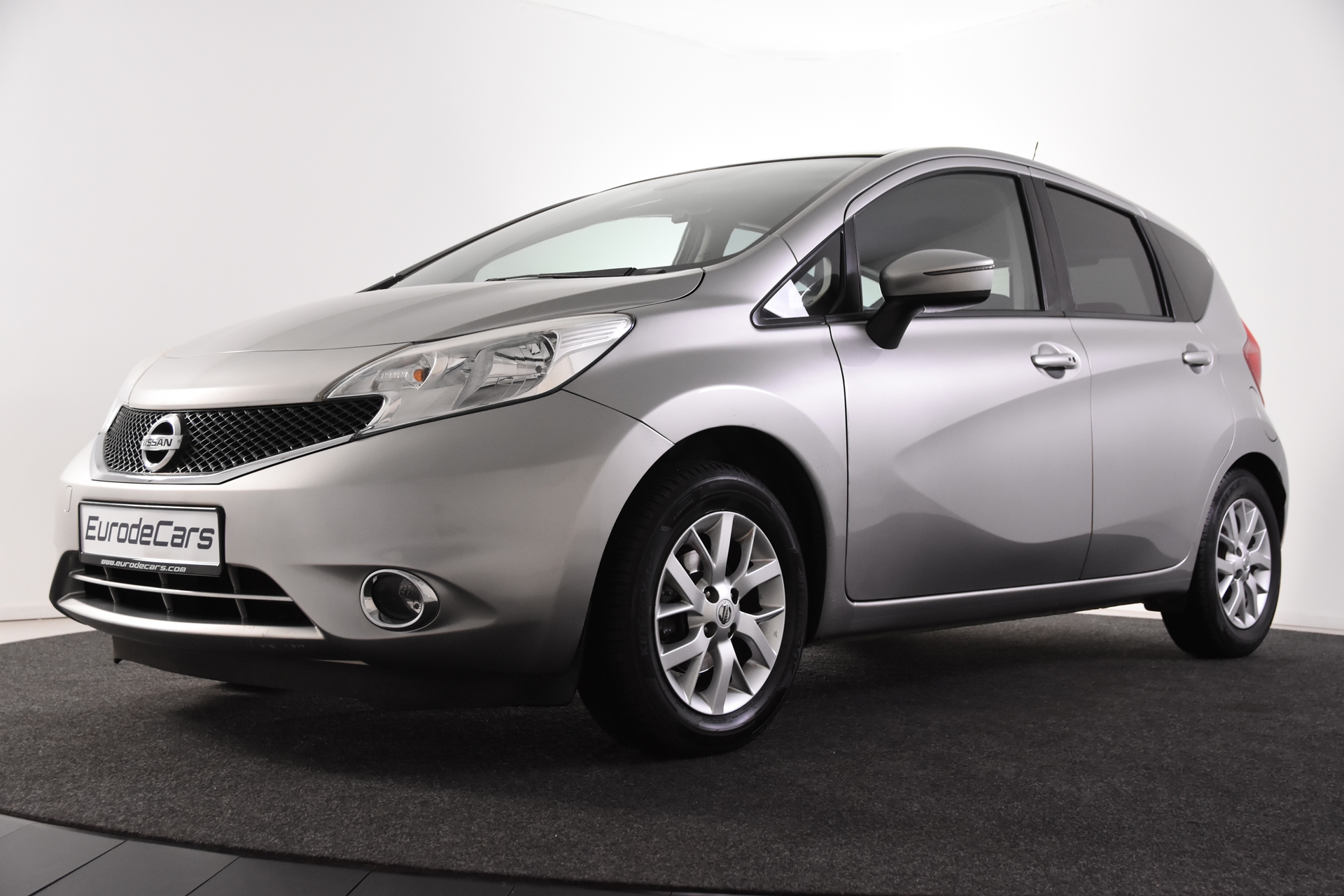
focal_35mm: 46
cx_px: 672
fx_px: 1736
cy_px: 448
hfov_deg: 42.3
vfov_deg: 28.9
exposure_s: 1/100
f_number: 5
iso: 1600
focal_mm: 31
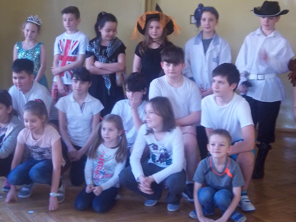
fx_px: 607
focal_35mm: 71
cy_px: 79
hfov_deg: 27.4
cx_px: 134
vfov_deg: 20.7
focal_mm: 8.3
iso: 205
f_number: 4.58
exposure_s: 1/10
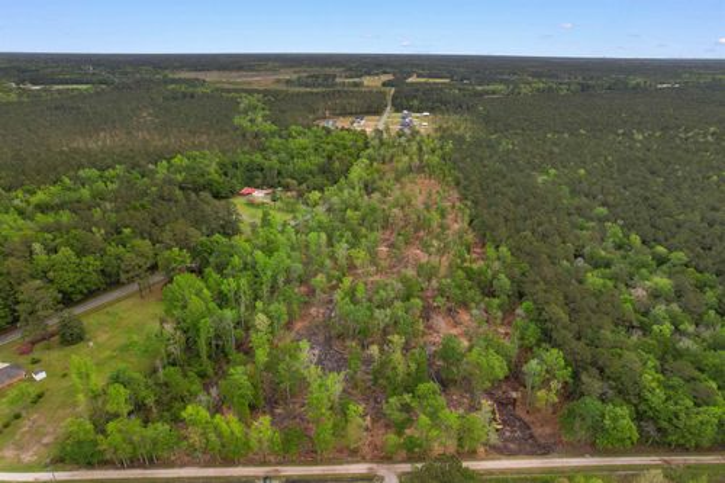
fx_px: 443
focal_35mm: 22
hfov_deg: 78.6
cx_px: 362
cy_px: 242
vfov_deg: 57.2
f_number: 2.8
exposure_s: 1/320
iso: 110
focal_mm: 8.38
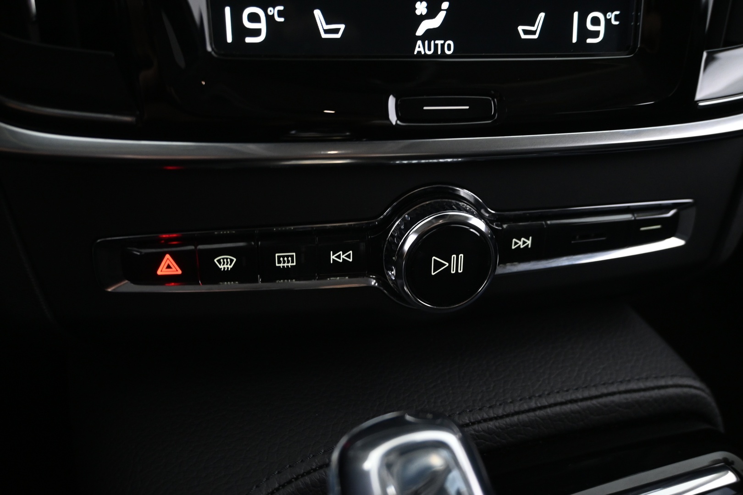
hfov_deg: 60.7
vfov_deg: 42.6
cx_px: 372
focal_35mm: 31
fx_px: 635
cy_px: 248
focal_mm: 20.5
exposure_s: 1/10
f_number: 3.8
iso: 1600
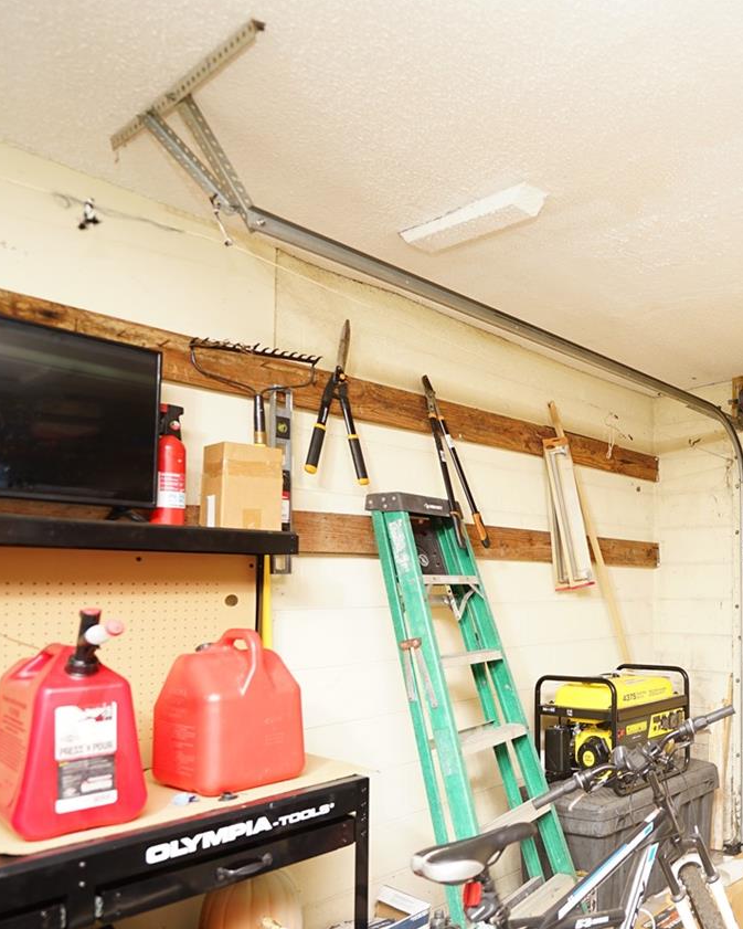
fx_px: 687
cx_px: 714
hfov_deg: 48.5
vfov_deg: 67.3
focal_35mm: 25
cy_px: 563
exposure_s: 1/6
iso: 125
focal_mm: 14
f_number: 2
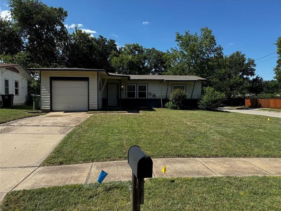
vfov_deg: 56.8
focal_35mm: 24
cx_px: 140
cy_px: 106
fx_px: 195
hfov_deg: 71.6
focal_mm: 6.76
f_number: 1.78
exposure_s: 1/4049
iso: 80
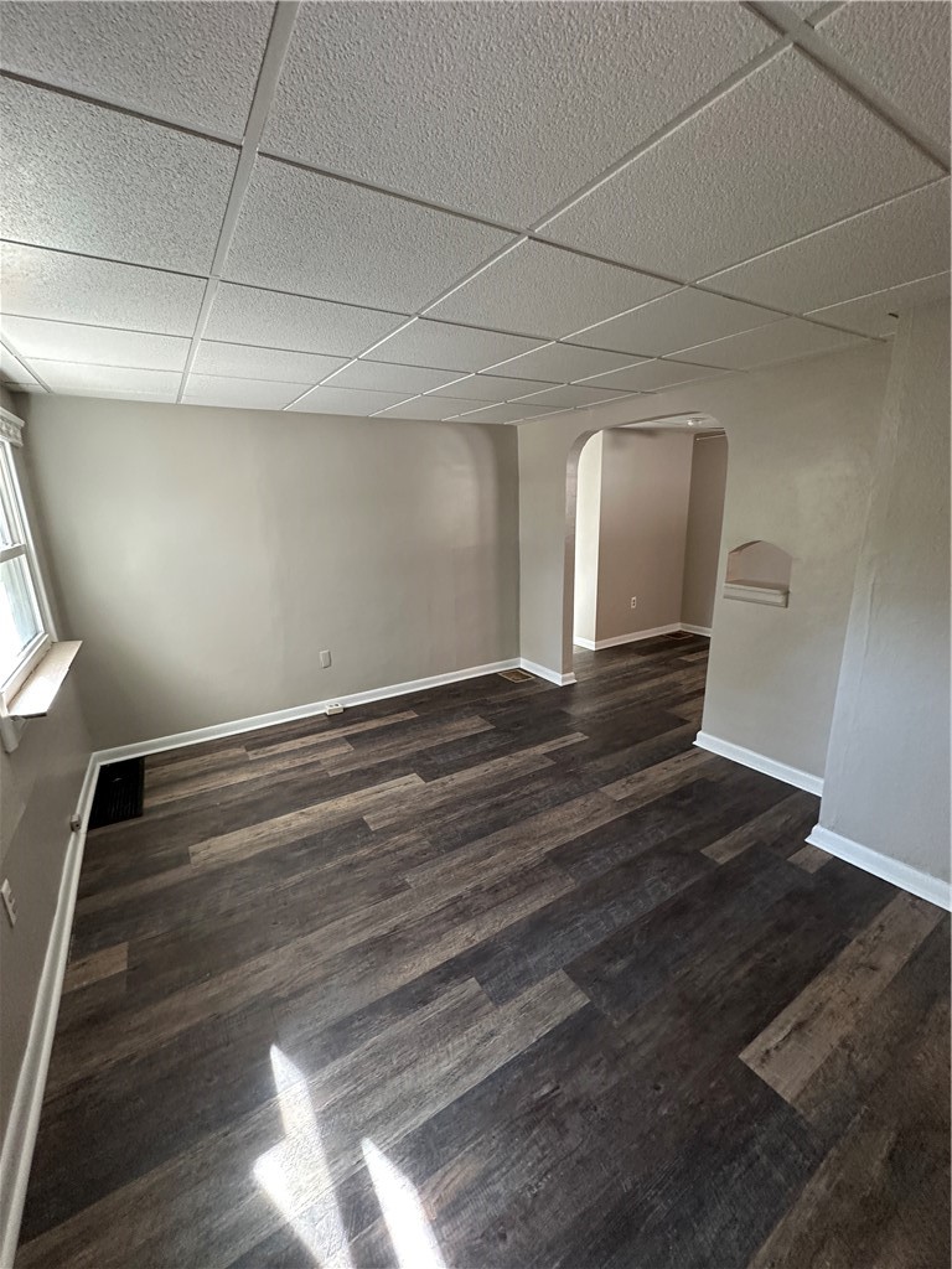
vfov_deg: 102.1
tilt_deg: -12.5
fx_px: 513
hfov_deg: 85.7
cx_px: 476
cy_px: 634
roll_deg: -0.4
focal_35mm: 14
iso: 320
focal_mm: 2.22
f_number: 2.2
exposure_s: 1/64
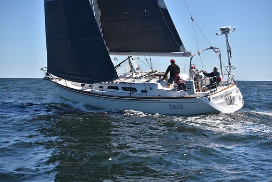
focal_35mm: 70
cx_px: 136
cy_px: 91
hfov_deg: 28.8
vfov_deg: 19.5
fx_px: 529
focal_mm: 70
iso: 200
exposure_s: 1/1000
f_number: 4
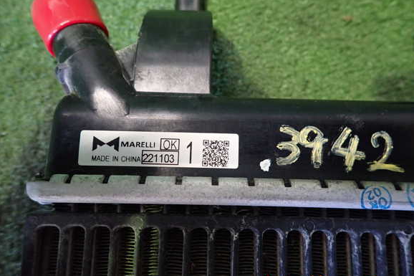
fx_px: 310
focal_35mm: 27
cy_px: 131
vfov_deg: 47.9
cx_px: 213
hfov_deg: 67.4
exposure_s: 1/30
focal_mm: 4.5
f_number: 2
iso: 800
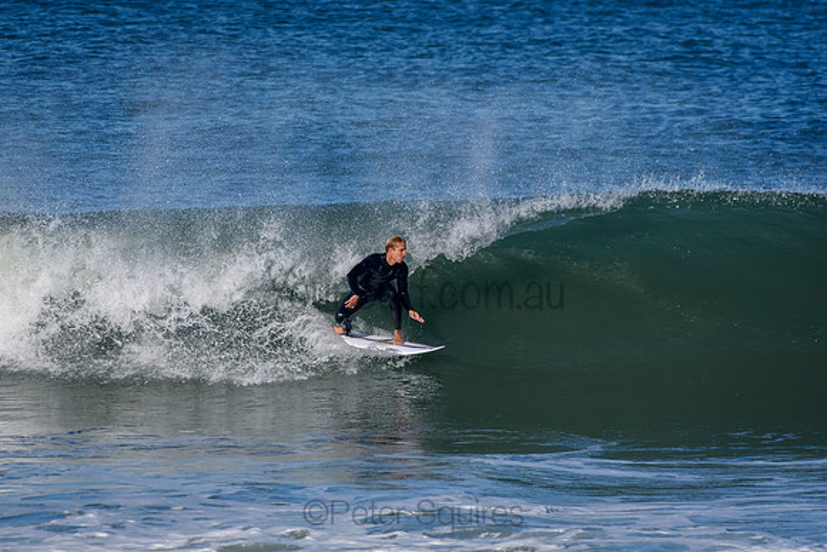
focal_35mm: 750
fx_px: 17232
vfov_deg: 1.8
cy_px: 276
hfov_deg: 2.7
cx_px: 414
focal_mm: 500
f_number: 5.6
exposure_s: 1/2000
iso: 250
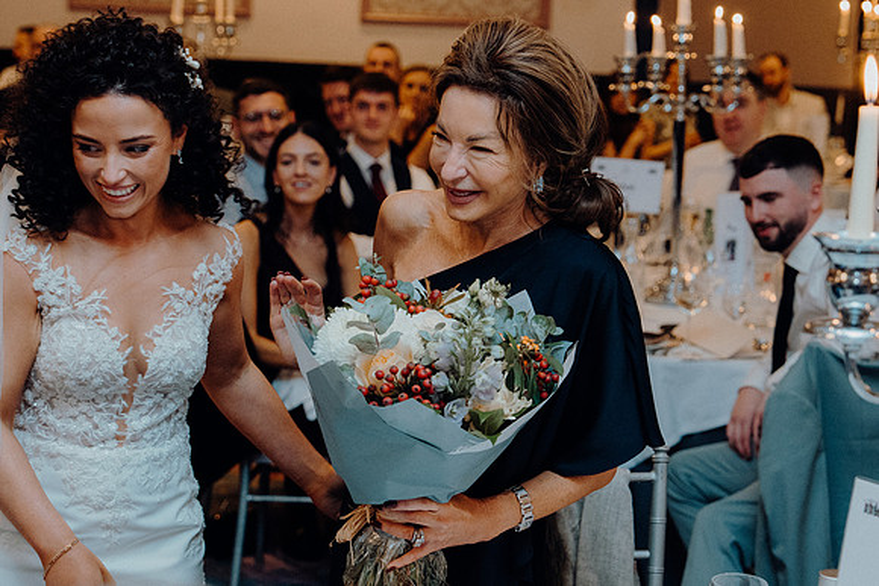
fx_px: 2051
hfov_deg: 24.2
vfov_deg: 16.3
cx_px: 440
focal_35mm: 84
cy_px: 293
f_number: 3.5
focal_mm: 56
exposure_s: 1/160
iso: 2500
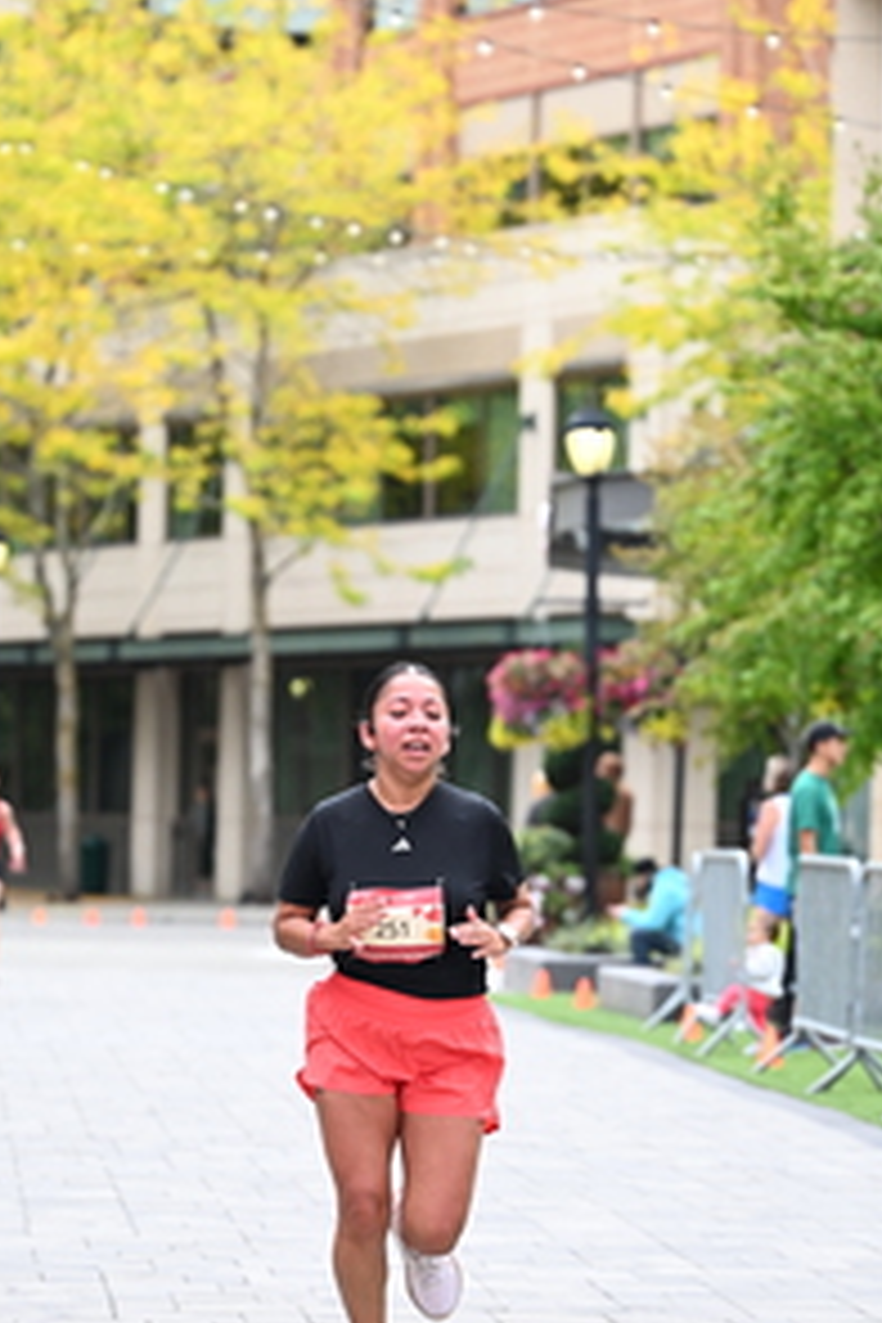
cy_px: 752
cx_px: 448
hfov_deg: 8.0
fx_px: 6321
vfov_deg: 11.9
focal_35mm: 172
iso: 640
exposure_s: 1/2000
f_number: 2.8
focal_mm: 92
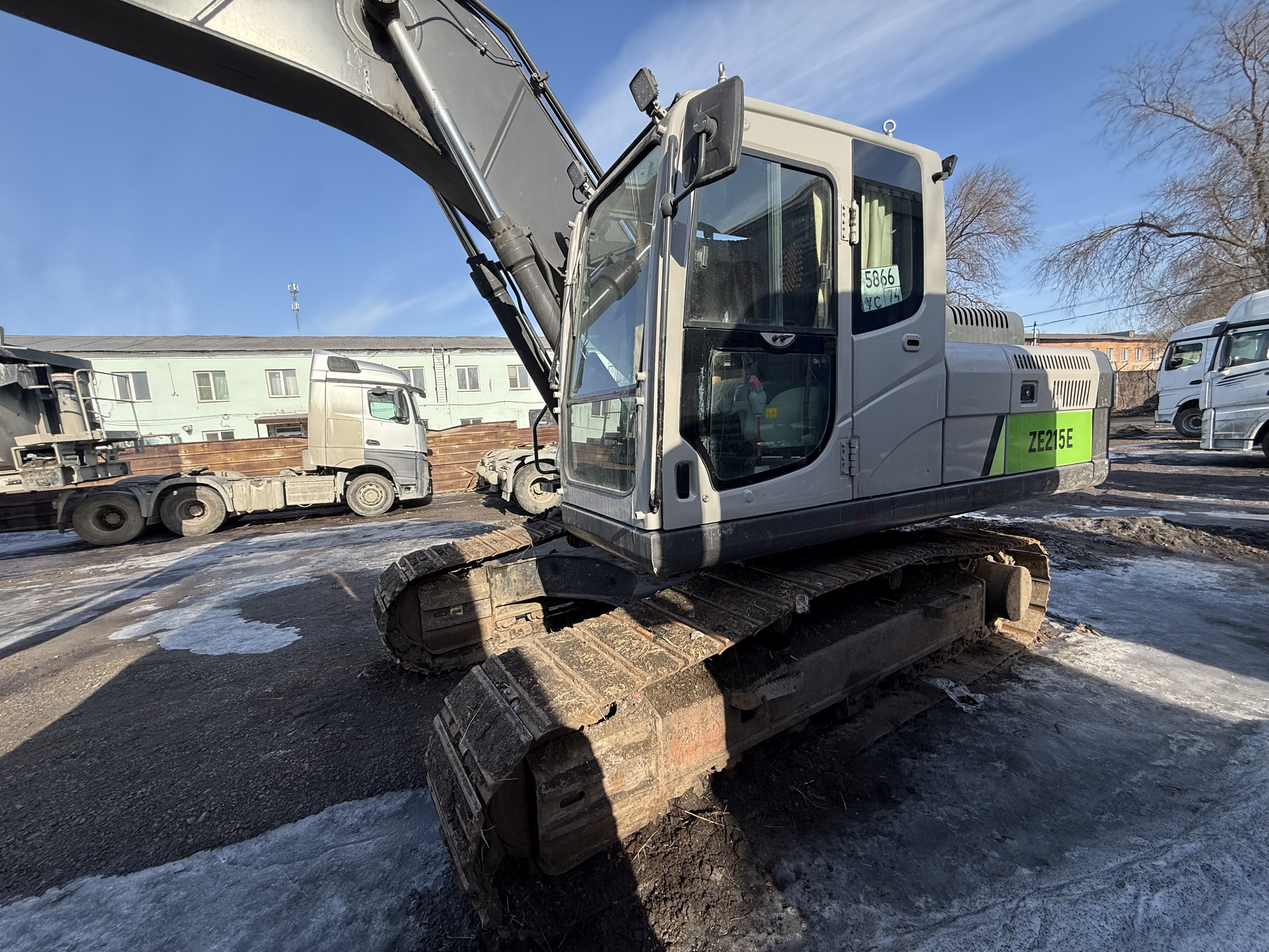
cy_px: 476
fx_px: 513
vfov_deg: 85.7
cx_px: 634
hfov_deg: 102.1
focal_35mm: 14
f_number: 2.2
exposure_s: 1/1259
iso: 64
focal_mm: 2.22
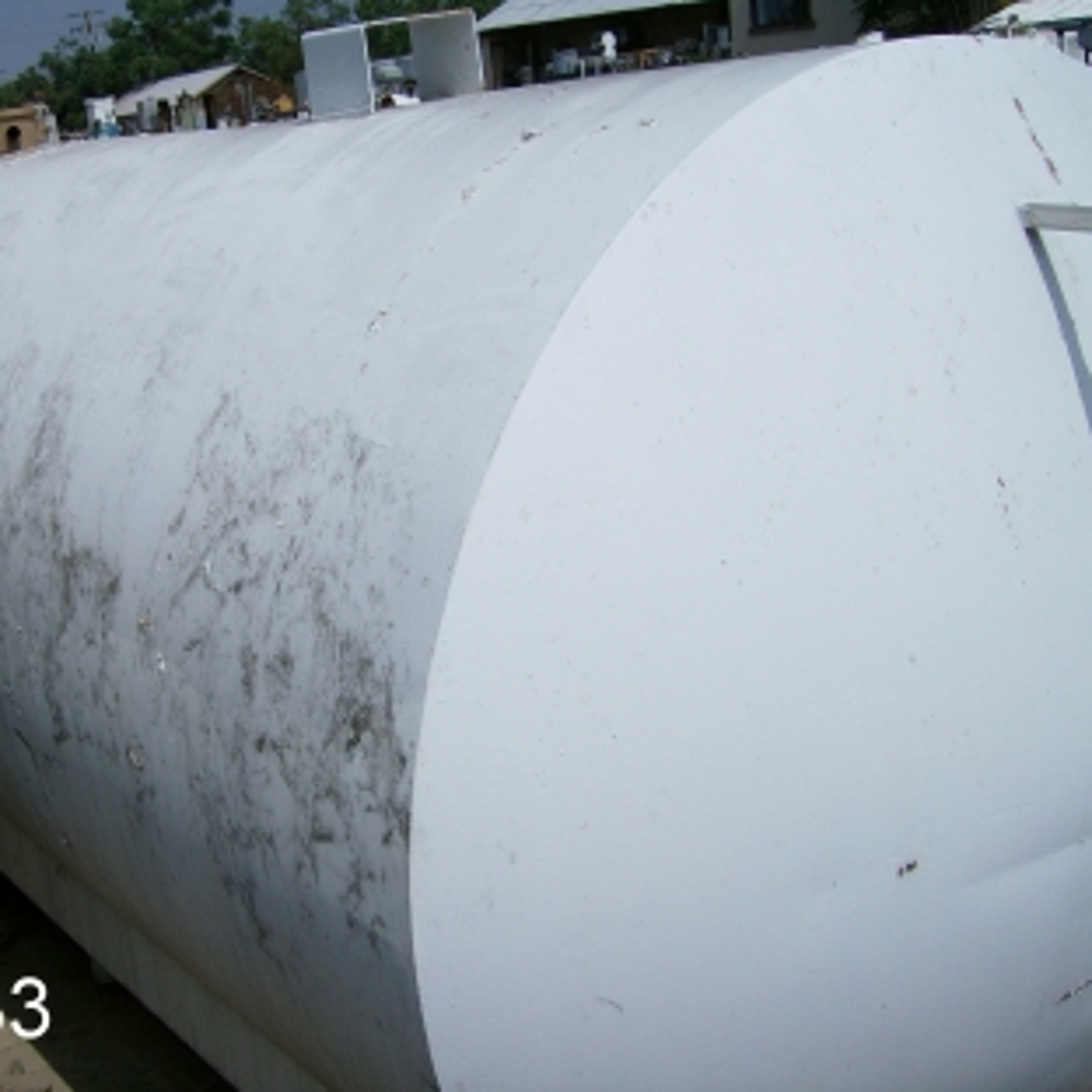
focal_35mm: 43
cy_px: 544
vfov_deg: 39.2
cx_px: 385
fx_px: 1535
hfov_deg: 38.8
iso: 100
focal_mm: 6
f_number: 4.7
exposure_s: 1/2000
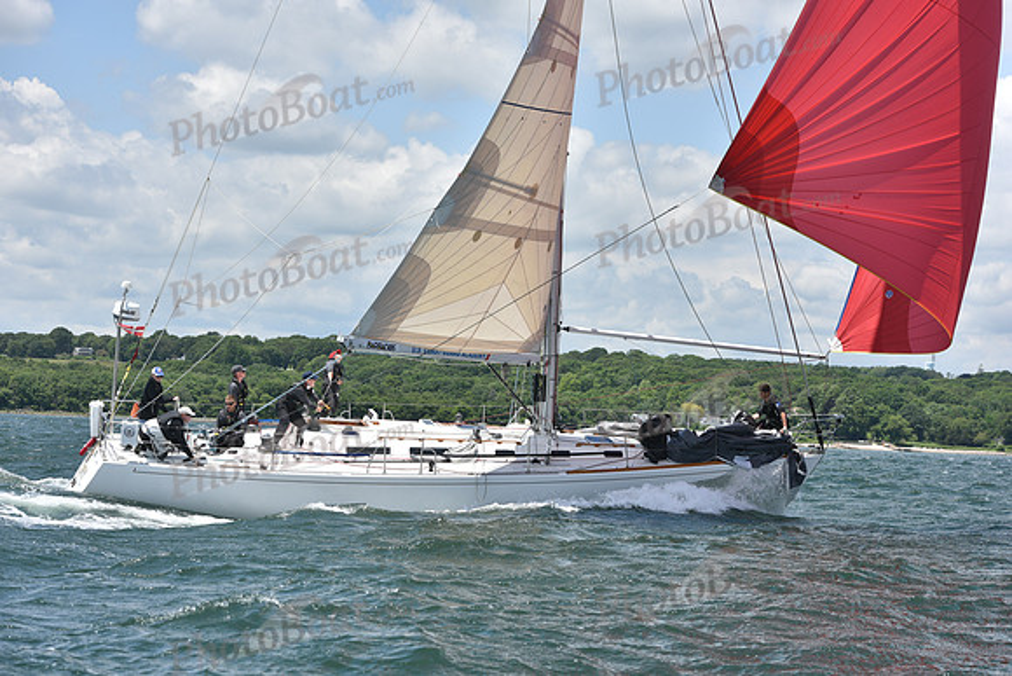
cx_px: 506
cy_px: 338
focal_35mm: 78
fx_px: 2193
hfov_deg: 26.0
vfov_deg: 17.5
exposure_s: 1/1250
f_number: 7.1
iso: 250
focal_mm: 78
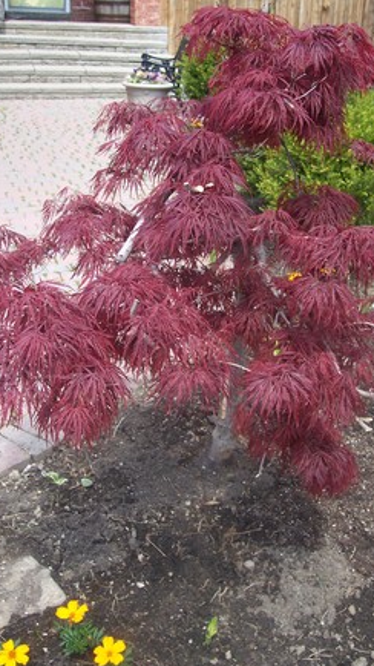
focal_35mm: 42
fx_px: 741
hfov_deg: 28.3
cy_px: 336
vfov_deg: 48.4
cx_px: 208
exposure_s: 1/700
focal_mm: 8
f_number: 2.8
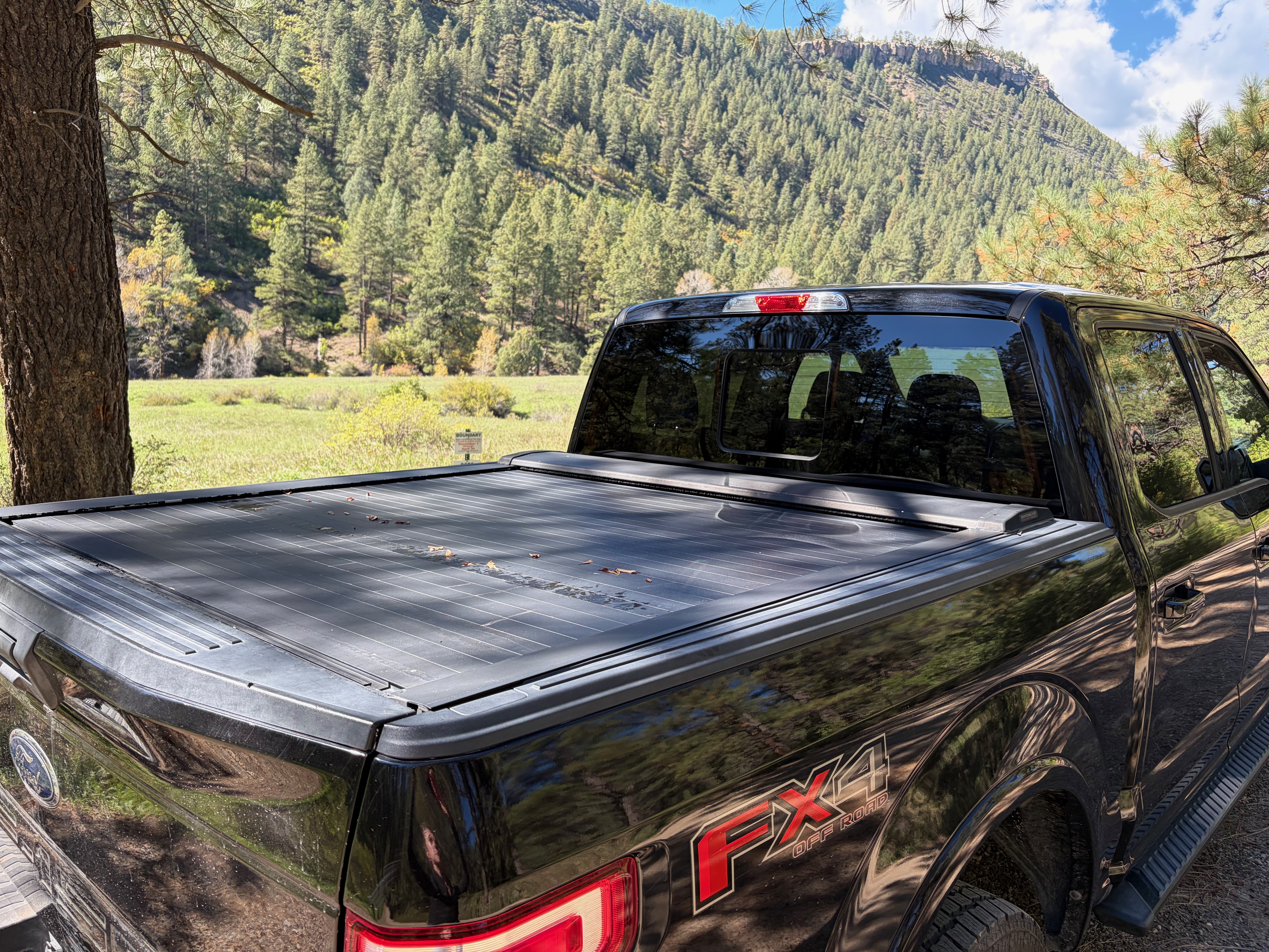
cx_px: 634
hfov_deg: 67.3
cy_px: 476
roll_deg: -4.0
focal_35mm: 26
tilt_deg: -10.8
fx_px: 953
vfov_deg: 53.1
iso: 50
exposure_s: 1/462
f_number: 1.6
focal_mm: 5.96
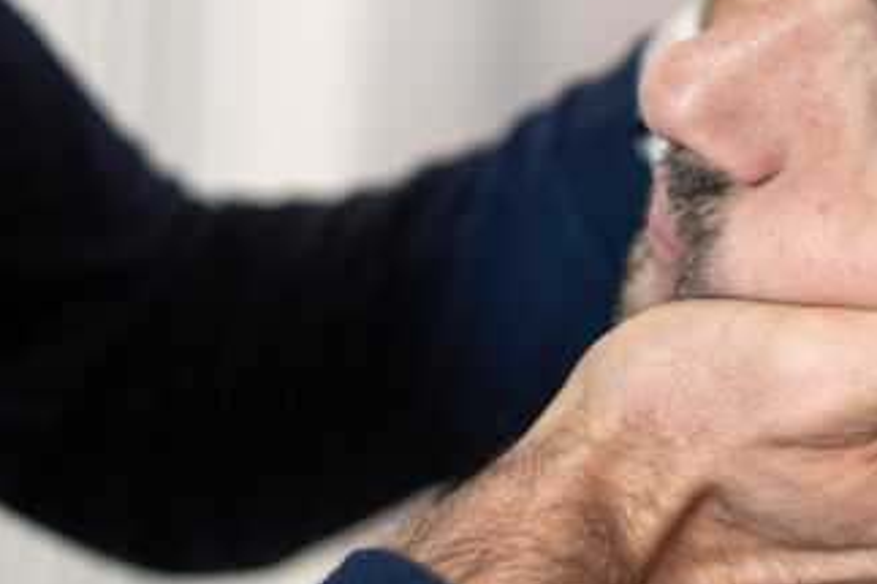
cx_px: 714
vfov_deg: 12.3
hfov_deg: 18.3
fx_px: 2703
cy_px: 186
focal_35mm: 111
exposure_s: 1/160
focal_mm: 35
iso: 250
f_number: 1.8
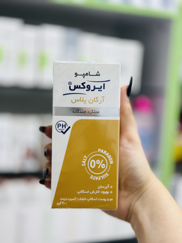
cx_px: 91
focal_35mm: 48
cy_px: 122
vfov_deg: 39.7
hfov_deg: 30.3
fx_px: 336
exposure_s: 1/100
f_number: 1.78
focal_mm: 6.86
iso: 100
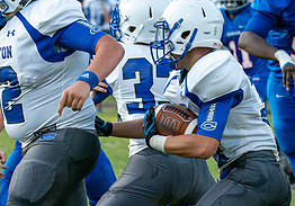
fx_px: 3767
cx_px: 218
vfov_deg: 3.1
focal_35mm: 453
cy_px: 144
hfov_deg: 4.5
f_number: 5.6
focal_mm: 148
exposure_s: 1/1000
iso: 2000
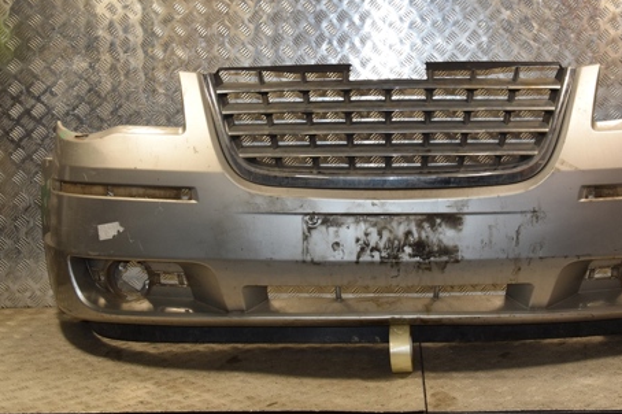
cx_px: 386
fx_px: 950
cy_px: 126
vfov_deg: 24.4
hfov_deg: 36.1
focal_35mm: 55
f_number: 5
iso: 800
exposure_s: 1/200
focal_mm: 26
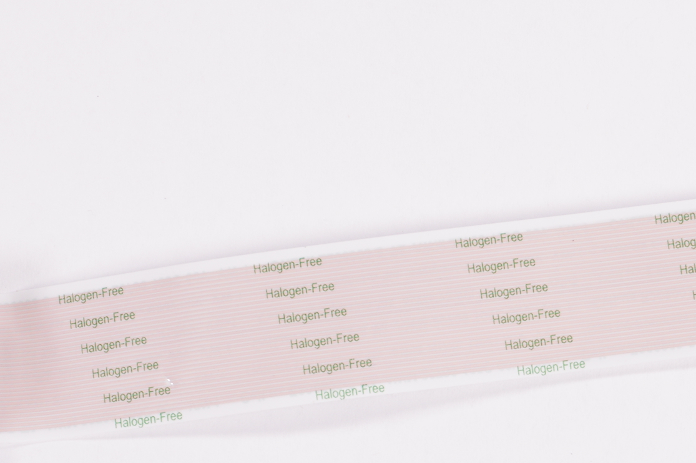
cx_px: 422
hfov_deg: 17.4
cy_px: 336
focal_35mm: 117
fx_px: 2266
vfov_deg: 11.6
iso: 320
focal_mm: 29
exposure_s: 1/200
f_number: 5.6
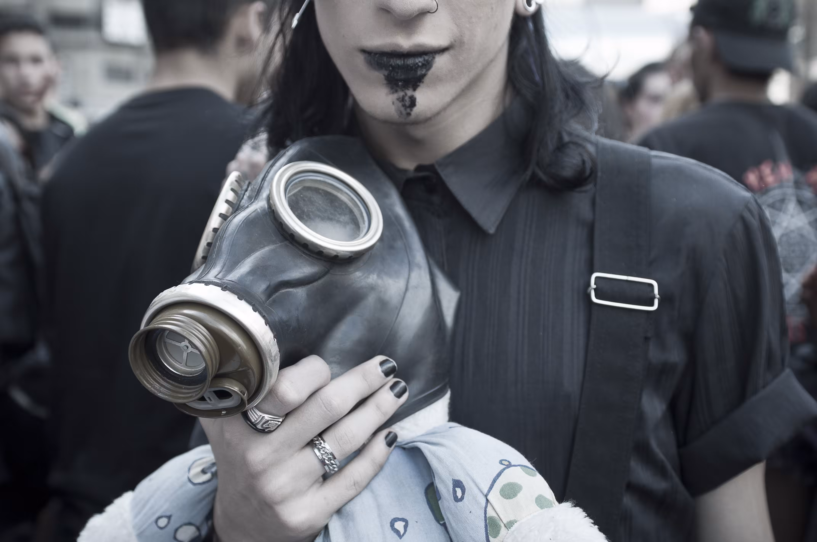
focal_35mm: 46
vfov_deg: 28.9
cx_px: 408
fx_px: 1054
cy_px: 271
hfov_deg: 42.4
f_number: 4
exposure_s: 1/350
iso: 320
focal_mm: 31
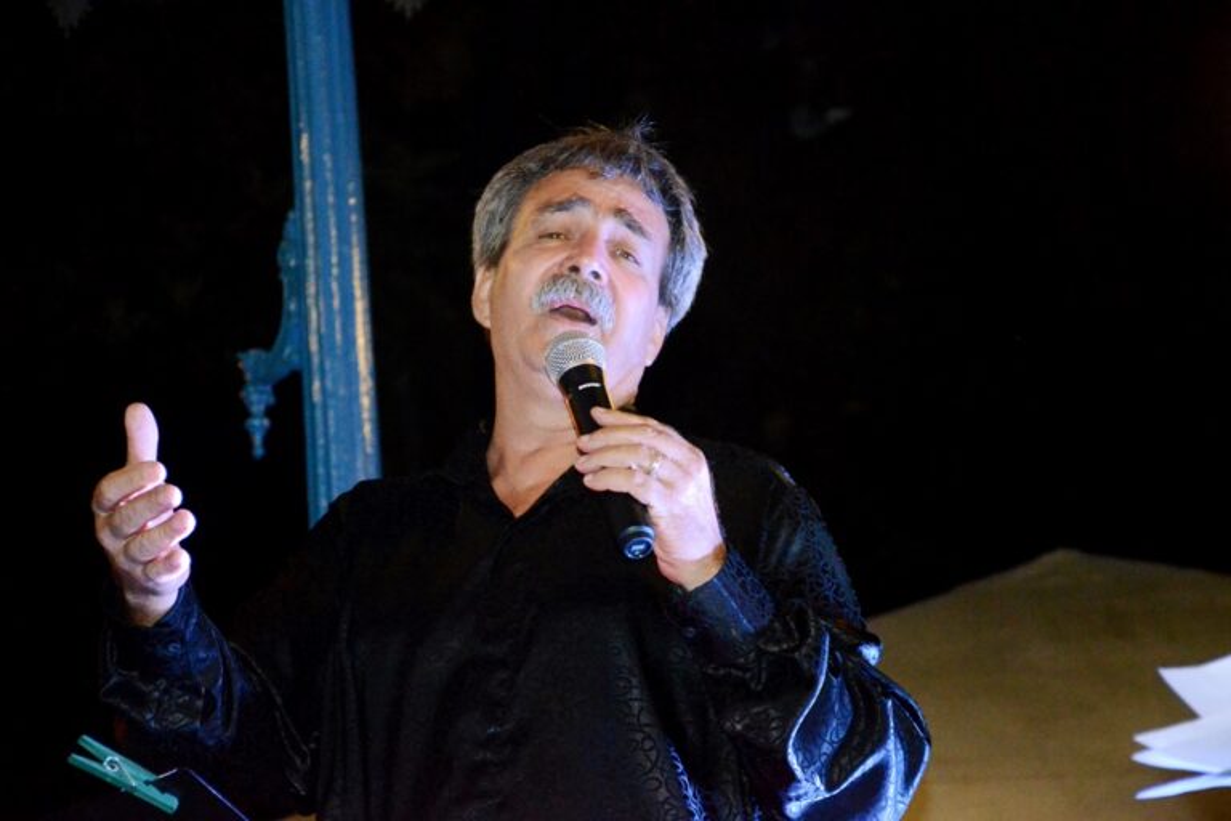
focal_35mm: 128
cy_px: 410
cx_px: 616
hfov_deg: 16.1
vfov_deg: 10.8
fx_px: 4359
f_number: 5.3
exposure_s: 1/160
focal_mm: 85
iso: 6400
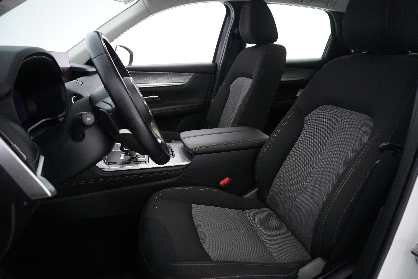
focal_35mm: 24
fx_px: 279
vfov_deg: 53.1
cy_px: 140
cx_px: 209
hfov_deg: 73.7
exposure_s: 1/125
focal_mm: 16
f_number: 3.5
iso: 6400
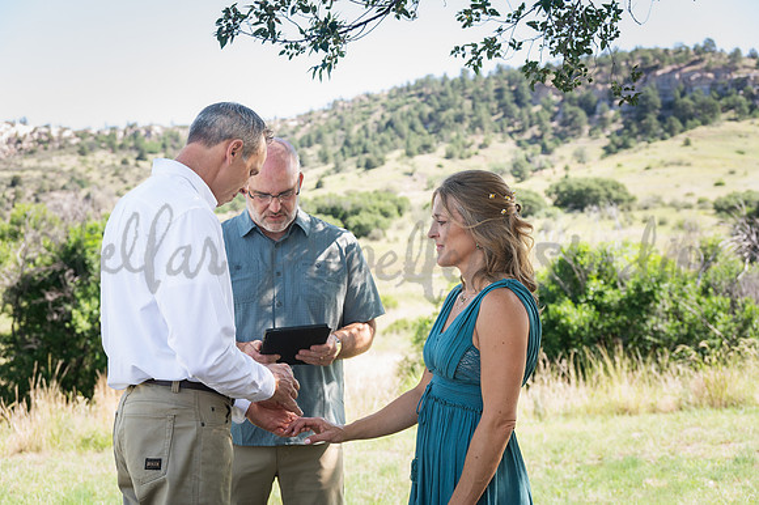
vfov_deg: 22.6
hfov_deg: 33.4
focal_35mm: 60
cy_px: 252
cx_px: 380
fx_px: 1264
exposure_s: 1/800
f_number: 6
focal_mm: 60
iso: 1250
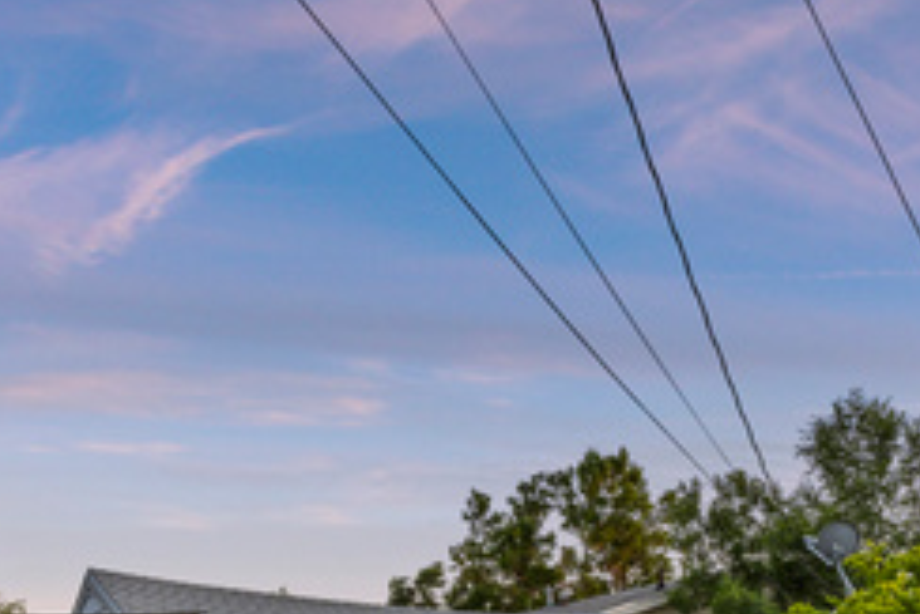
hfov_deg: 44.0
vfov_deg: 27.6
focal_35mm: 43
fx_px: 1107
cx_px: 664
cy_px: 718
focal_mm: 11
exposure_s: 1/20
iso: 200
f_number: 9
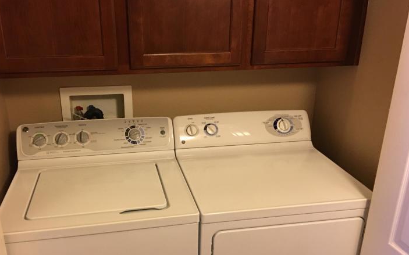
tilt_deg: -20.1
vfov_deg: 36.2
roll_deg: -0.5
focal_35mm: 35
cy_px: 144
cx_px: 187
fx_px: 390
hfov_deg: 55.3
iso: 64
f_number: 2.2
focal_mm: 4.15
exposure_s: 1/4
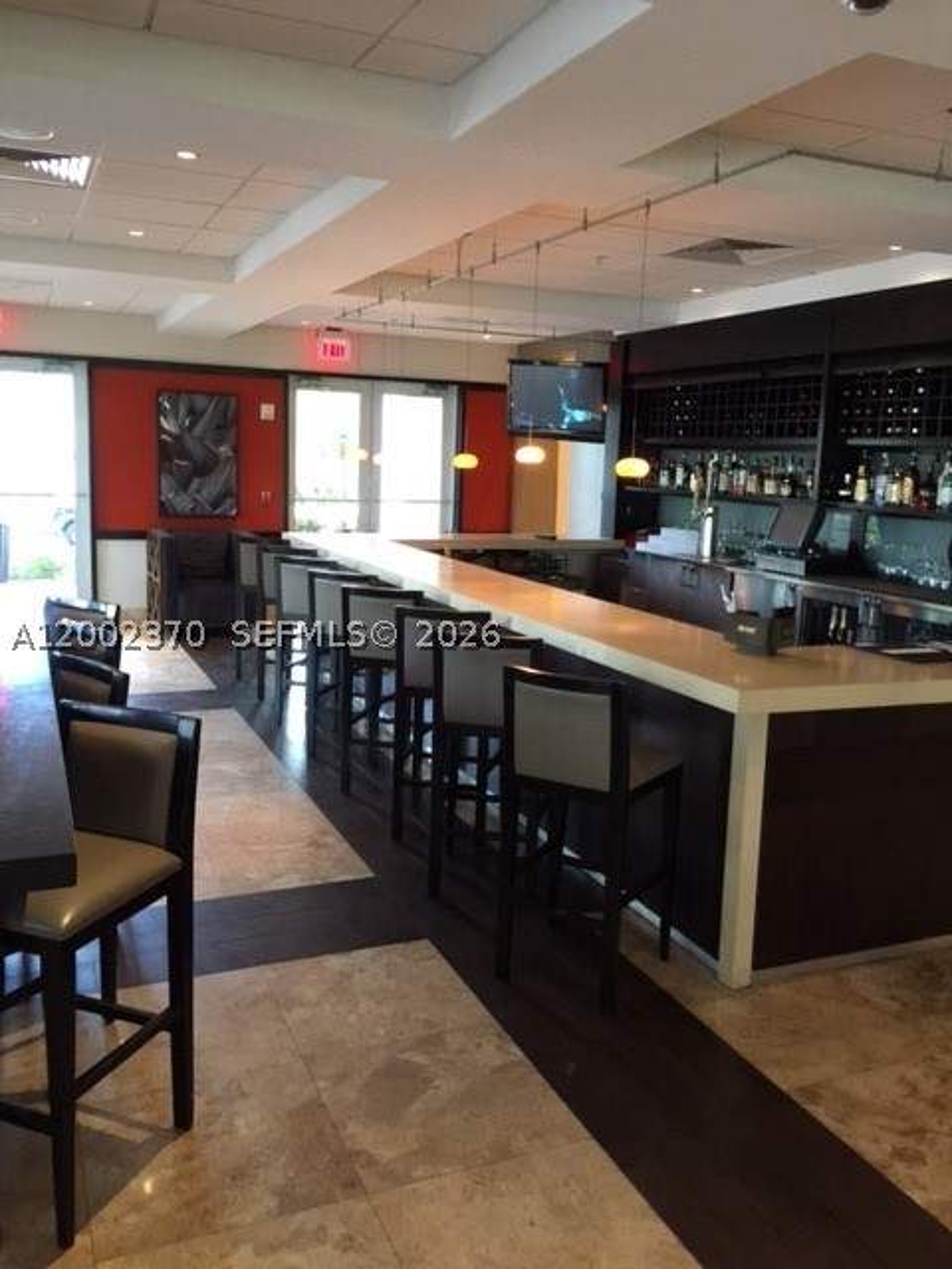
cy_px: 634
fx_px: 1063
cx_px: 476
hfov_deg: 48.2
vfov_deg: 61.7
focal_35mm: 29
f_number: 2.2
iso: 125
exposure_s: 1/15
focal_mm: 4.15
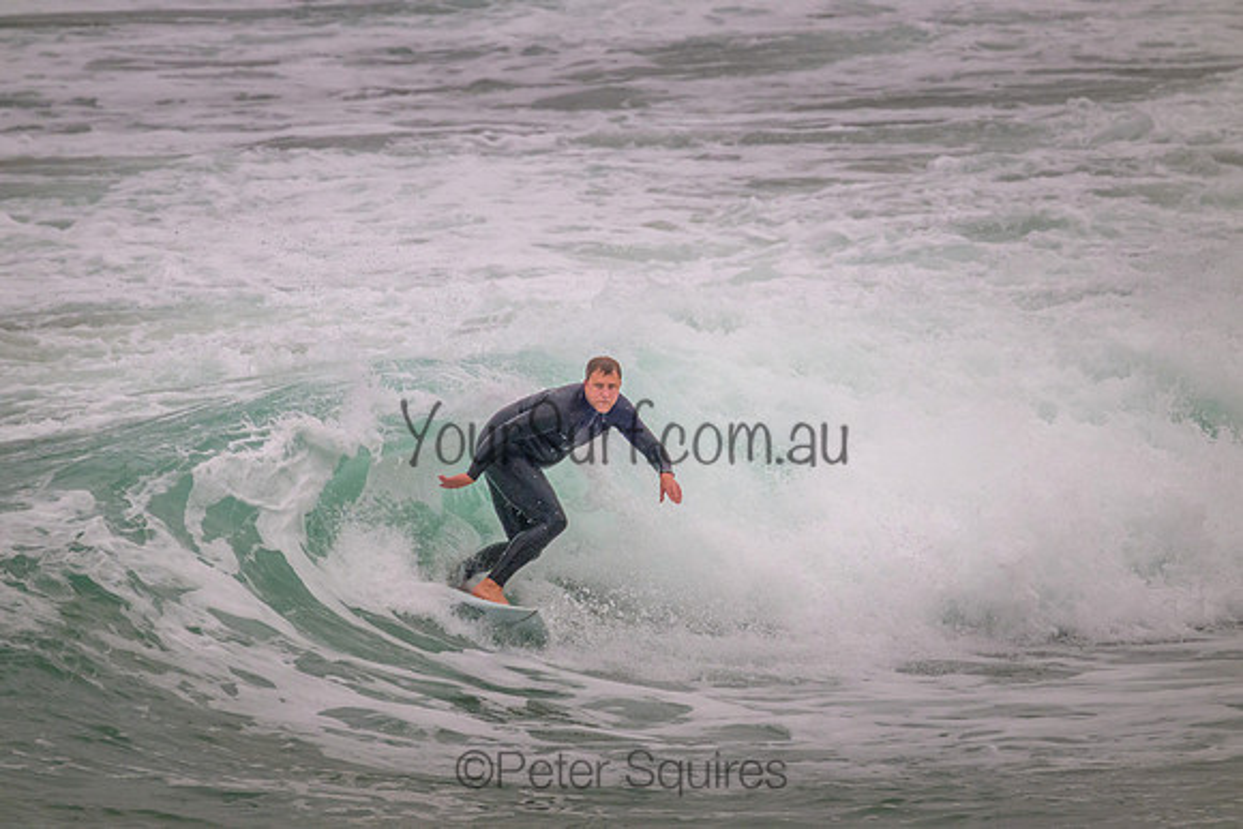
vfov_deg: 1.7
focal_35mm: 800
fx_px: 27627
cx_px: 622
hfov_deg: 2.6
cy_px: 414
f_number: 11
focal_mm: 800
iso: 2200
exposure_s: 1/1250
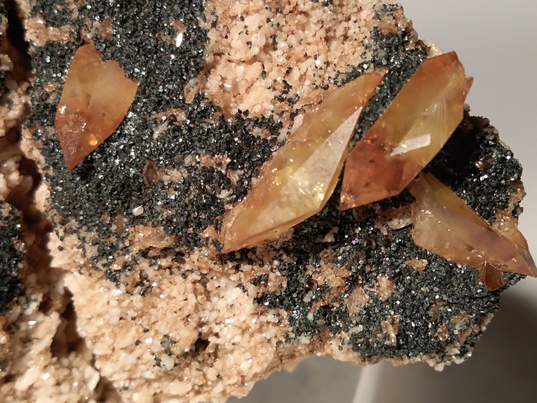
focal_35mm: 29
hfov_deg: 61.6
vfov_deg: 48.2
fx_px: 450
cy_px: 204
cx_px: 276
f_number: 2
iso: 100
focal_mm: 3.54
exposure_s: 1/102
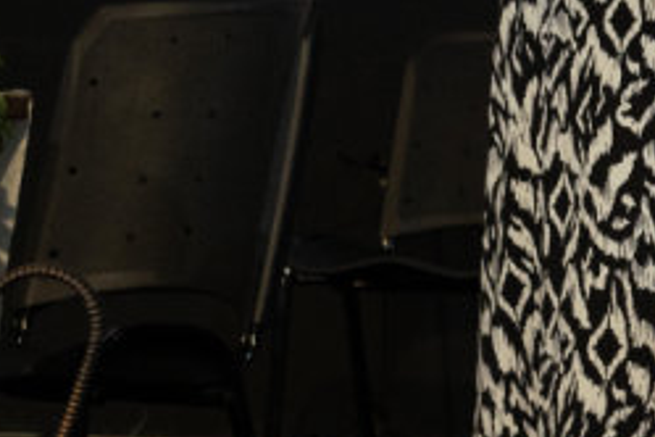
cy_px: 118
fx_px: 3075
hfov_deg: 11.4
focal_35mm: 169
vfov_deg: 8.1
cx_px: 1115
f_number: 4
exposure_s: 1/100
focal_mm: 35
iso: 3200
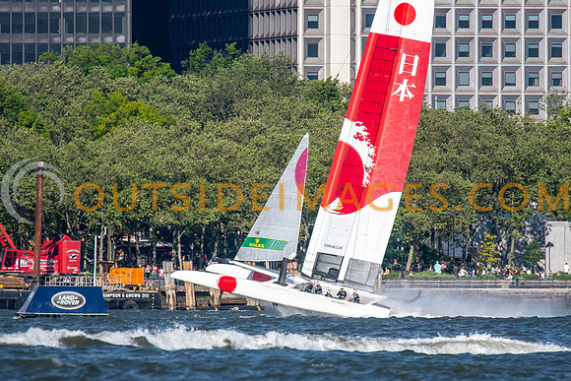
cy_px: 223
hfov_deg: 2.7
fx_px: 12078
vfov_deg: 1.8
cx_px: 286
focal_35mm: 761
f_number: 5.6
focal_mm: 420
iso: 500
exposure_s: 1/3200
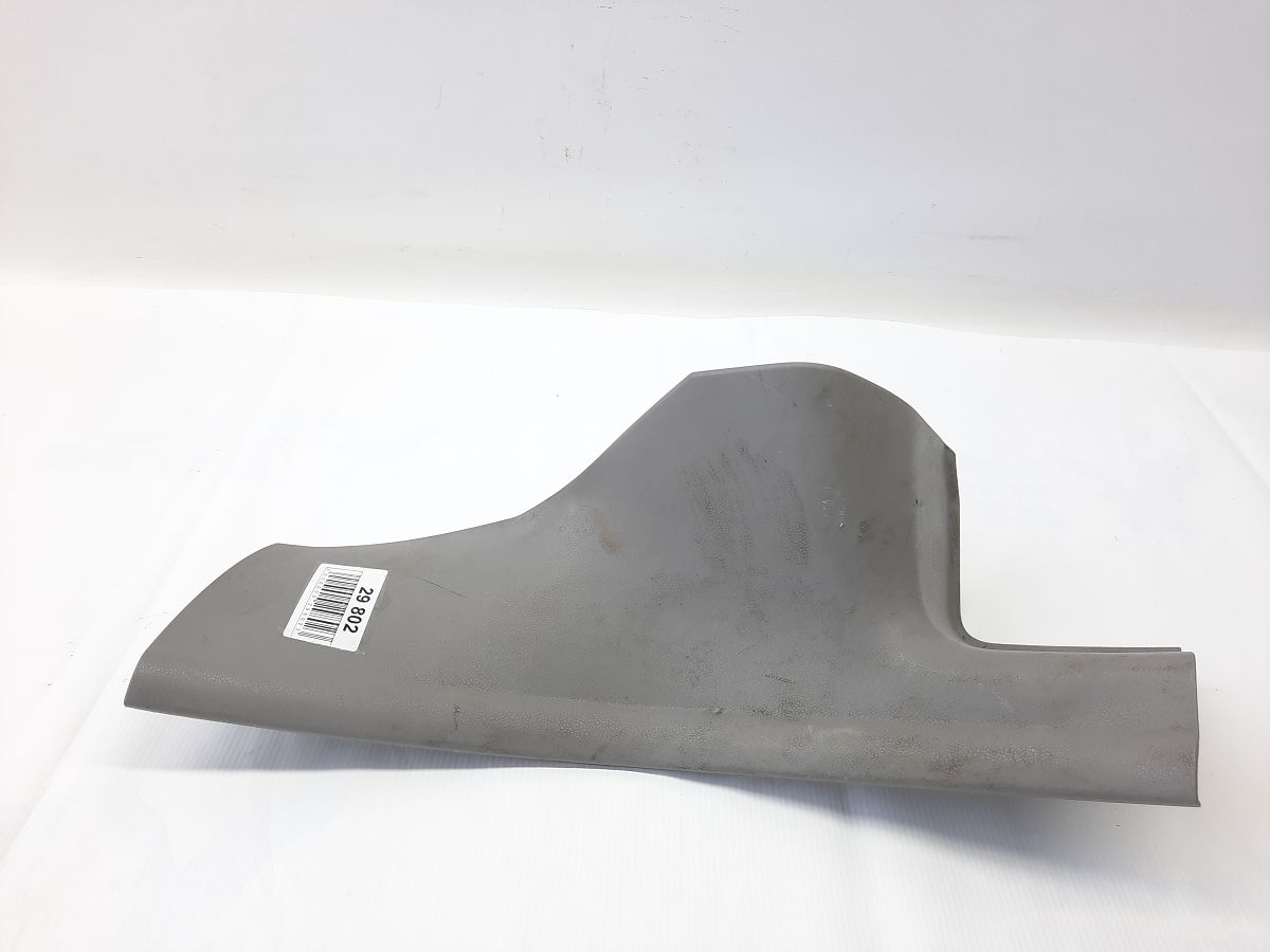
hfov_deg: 69.4
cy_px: 476
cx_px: 635
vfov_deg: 54.9
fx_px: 917
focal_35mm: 25
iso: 64
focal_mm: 4.6
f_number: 2
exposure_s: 1/50
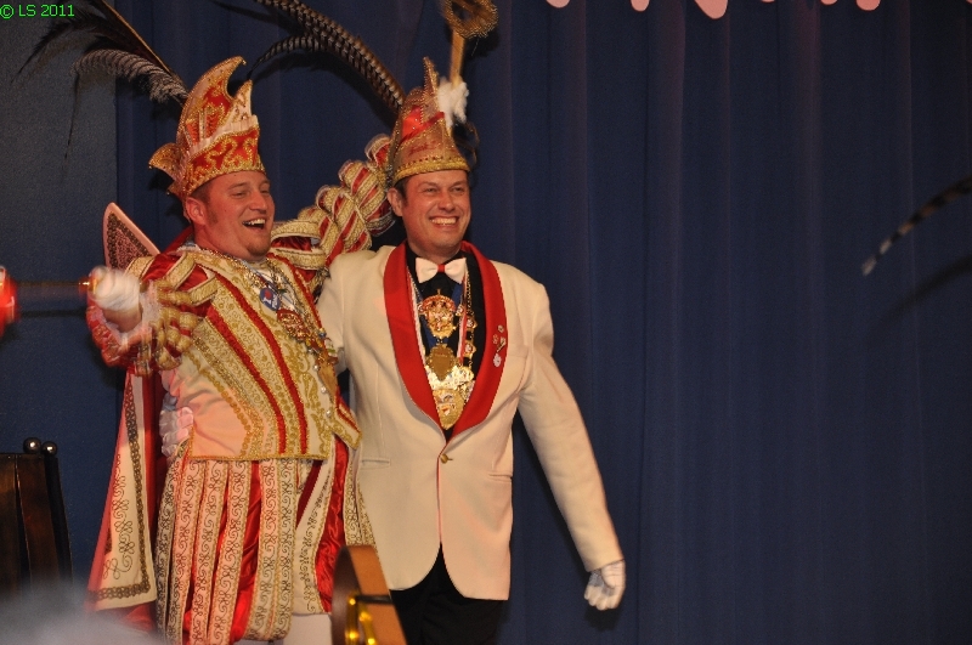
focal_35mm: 158
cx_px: 486
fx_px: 4246
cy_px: 322
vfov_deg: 8.7
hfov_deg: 13.1
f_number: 5.6
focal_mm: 105
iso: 400
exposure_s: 1/60
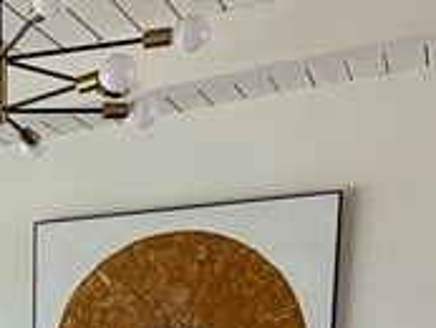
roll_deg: +1.7
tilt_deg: -9.0
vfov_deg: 15.8
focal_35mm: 83
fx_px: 1046
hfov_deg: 20.4
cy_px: 545
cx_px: -209
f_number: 2.2
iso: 40
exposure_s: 1/123
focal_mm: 2.22
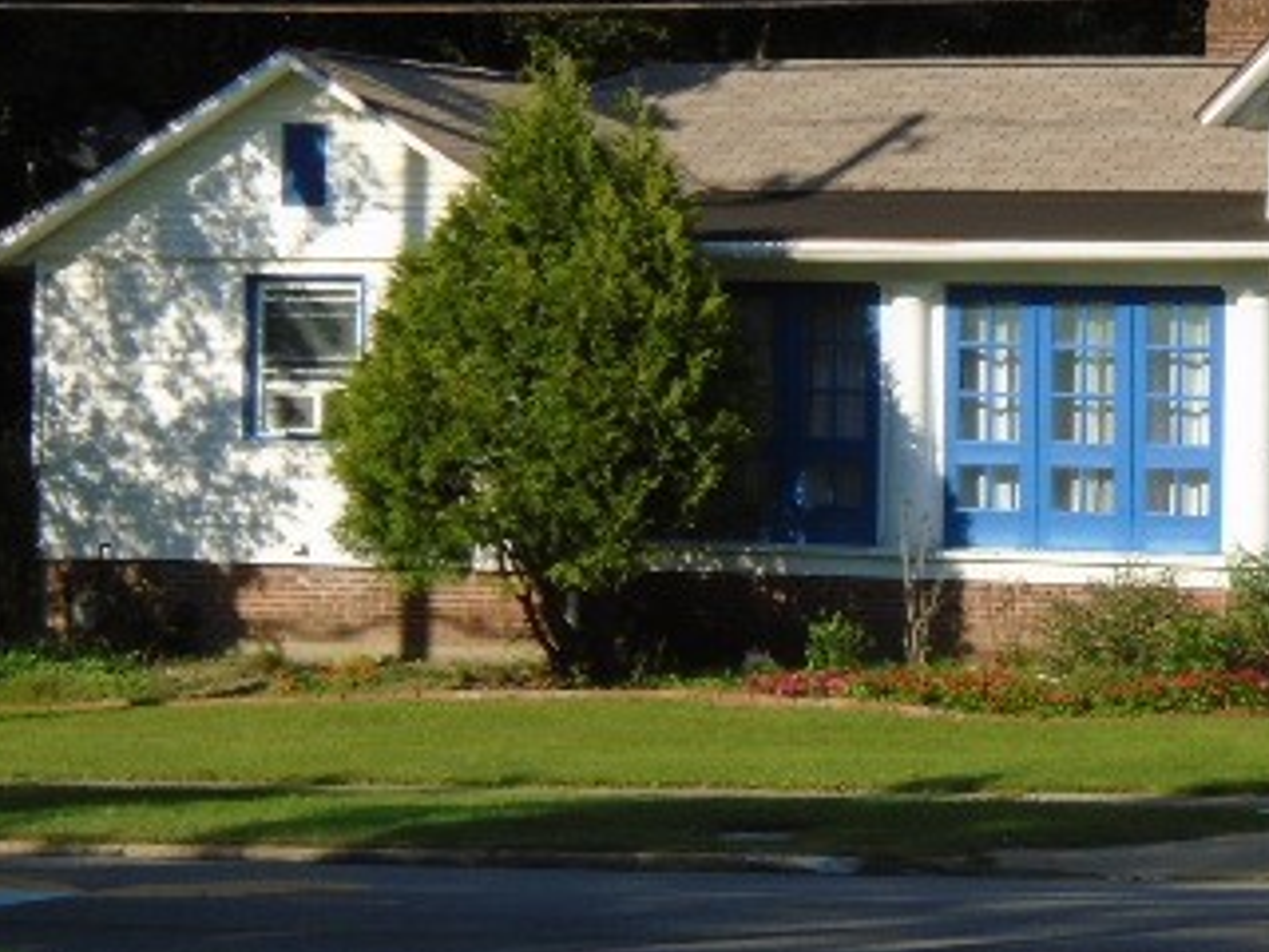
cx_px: 900
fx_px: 6819
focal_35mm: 186
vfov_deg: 8.0
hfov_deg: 10.6
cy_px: 250
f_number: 5.1
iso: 100
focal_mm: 16.4
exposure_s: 1/400
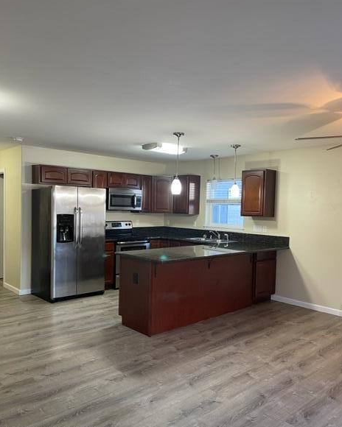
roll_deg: -1.6
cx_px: 175
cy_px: 220
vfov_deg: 62.2
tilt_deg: -2.6
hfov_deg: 51.5
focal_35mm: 28
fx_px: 354
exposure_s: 1/60
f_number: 1.6
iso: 160
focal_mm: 5.1
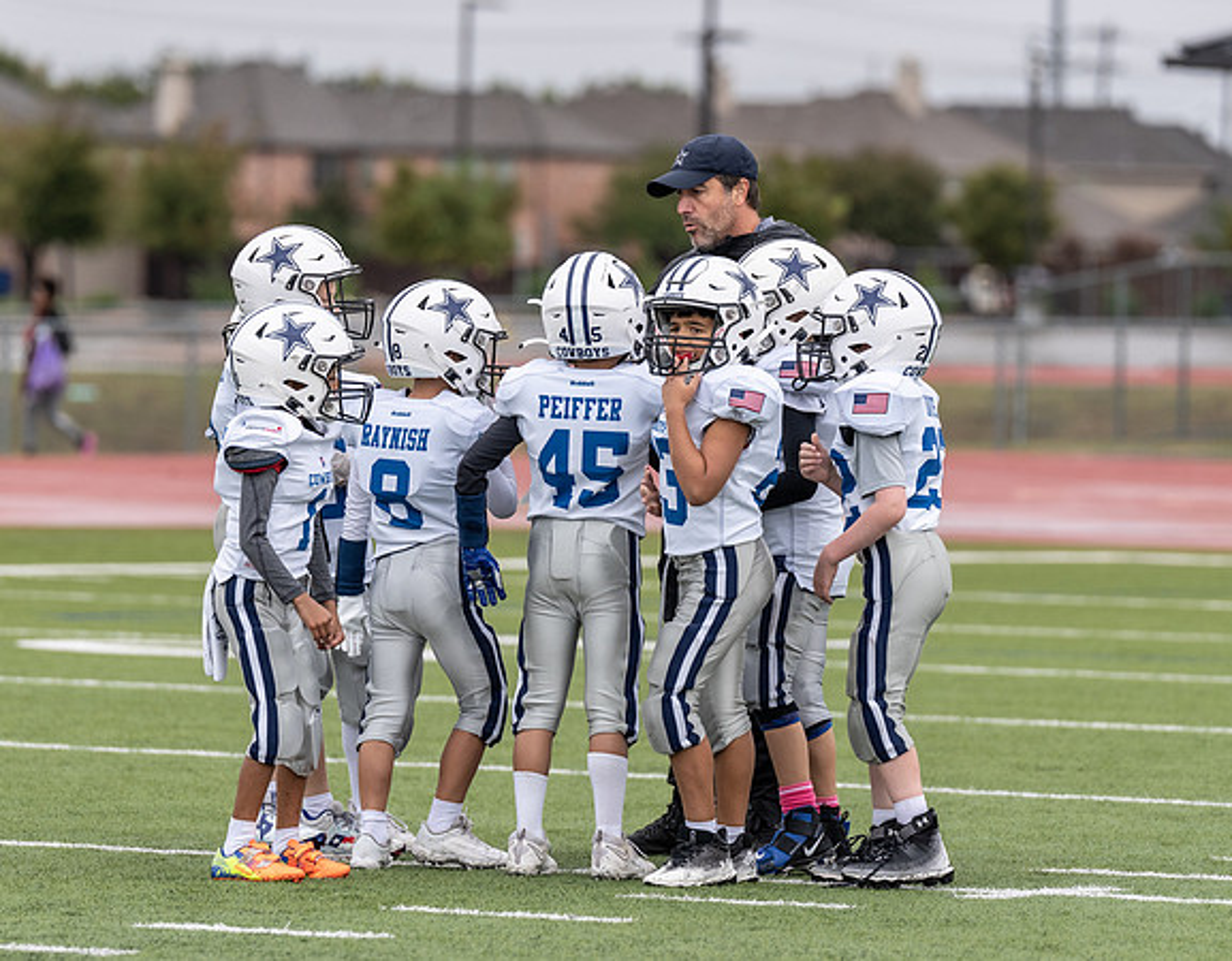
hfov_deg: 6.5
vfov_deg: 5.1
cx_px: 589
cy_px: 472
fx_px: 10880
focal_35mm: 301
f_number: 3.5
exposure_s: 1/1250
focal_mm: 200
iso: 250
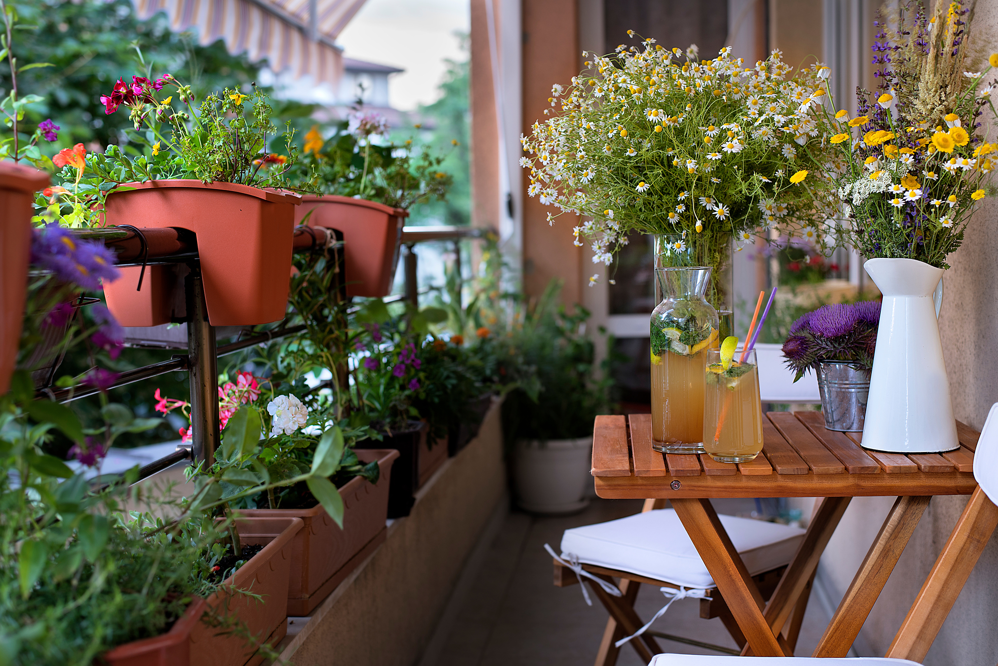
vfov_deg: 27.0
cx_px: 499
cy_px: 333
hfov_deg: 39.6
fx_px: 1387
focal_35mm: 50
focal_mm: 50
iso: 100
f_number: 3.3
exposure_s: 1/2
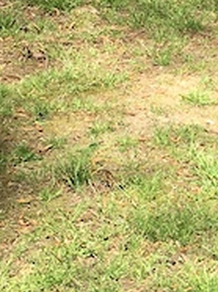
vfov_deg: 12.4
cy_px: 187
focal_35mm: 160
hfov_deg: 8.7
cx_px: 463
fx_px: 1347
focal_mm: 4.15
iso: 25
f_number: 2.2
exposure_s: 1/801
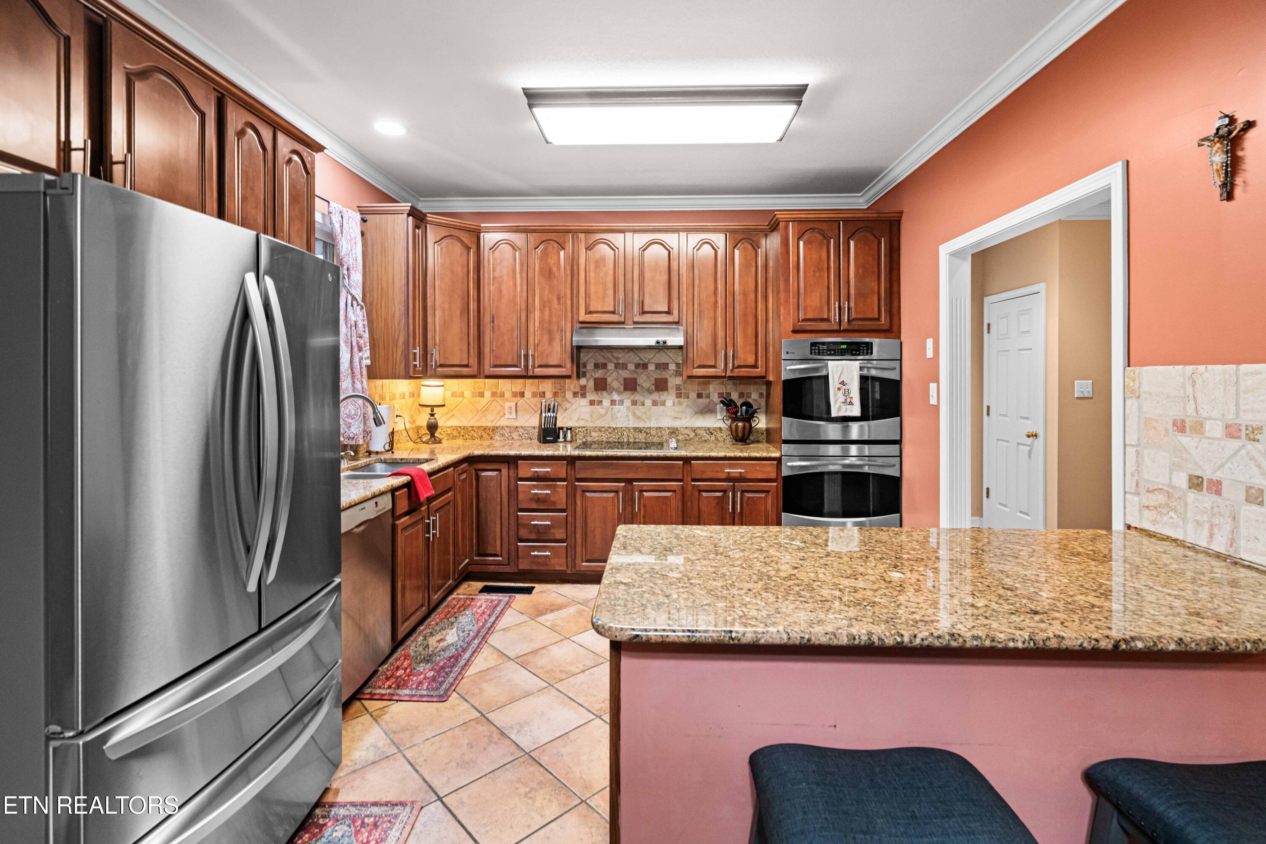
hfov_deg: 96.7
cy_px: 422
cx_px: 633
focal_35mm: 16
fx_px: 563
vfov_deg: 73.8
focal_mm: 16
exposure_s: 1/10
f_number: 6.3
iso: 1600
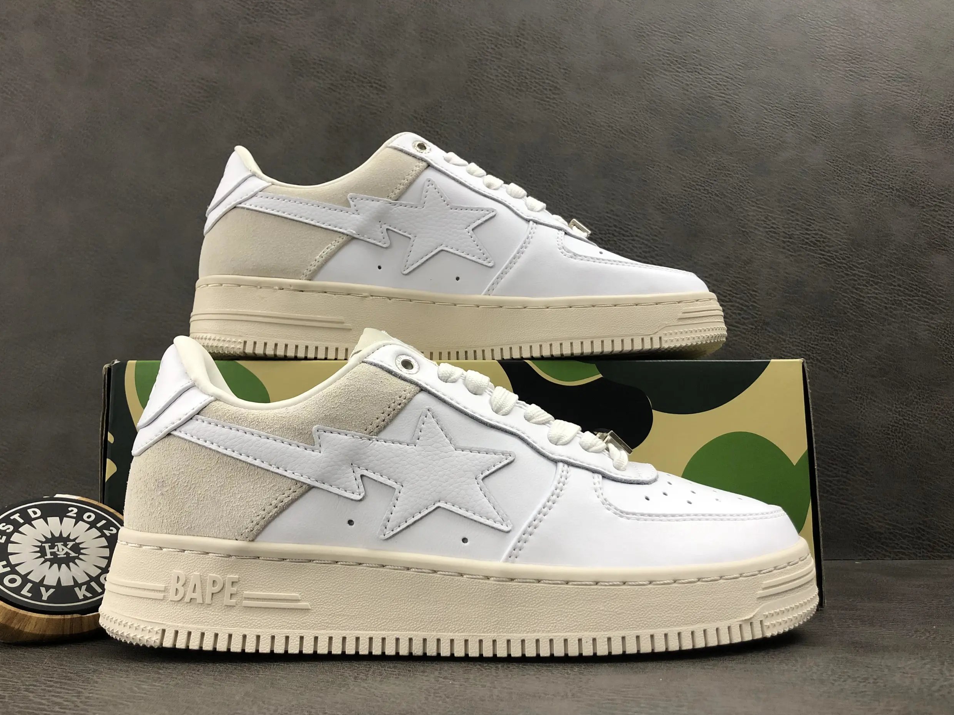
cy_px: 366
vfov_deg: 48.2
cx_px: 462
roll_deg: +0.5
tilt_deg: +7.1
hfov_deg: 61.6
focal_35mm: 29
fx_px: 799
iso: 32
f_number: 1.8
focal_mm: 4
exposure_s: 1/30
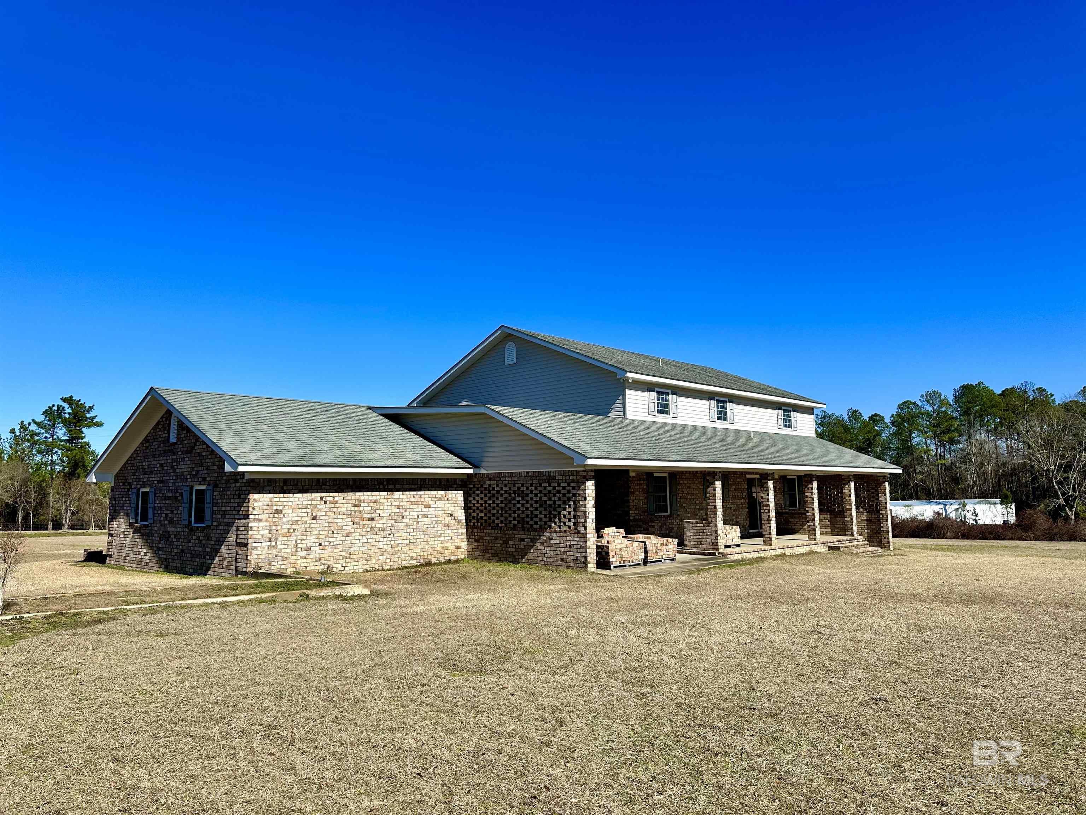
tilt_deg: +7.8
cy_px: 408
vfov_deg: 56.8
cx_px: 543
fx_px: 753
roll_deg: +1.2
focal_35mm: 24
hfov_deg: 71.6
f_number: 1.78
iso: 80
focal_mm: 6.86
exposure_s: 1/6211
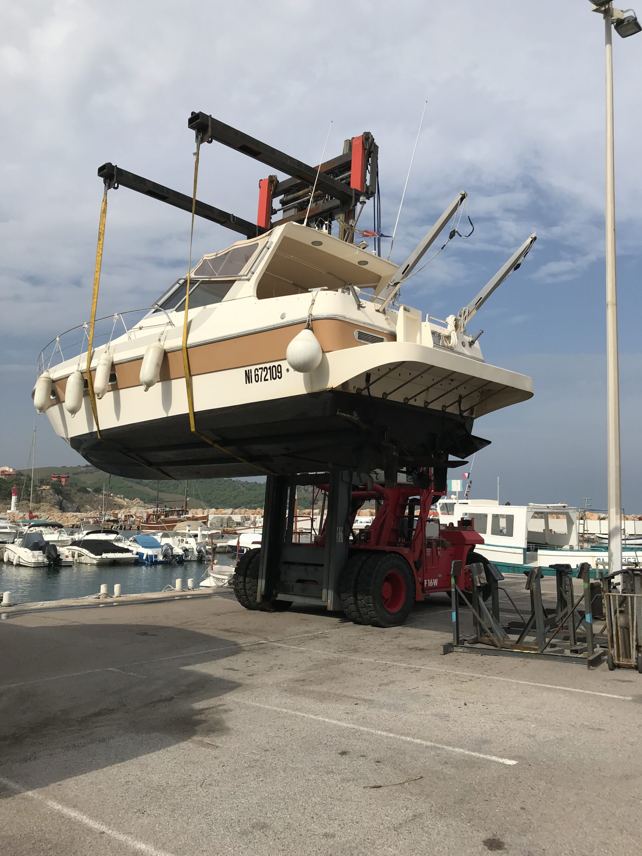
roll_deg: -1.3
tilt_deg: +9.2
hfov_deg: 49.7
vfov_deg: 63.4
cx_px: 321
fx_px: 692
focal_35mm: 28
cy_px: 428
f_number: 1.8
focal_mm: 3.99
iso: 20
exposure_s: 1/4367
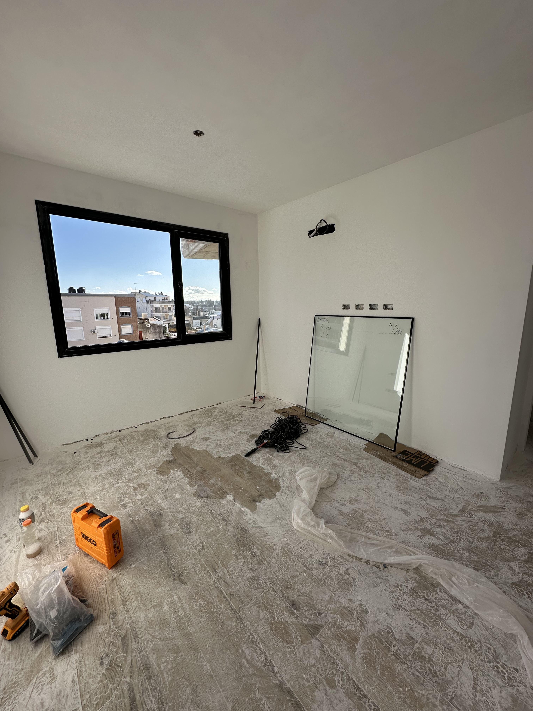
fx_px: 287
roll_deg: +0.5
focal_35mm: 14
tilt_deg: -10.1
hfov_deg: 85.7
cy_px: 356
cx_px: 266
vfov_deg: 102.1
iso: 50
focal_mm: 2.22
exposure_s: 1/698
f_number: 2.2
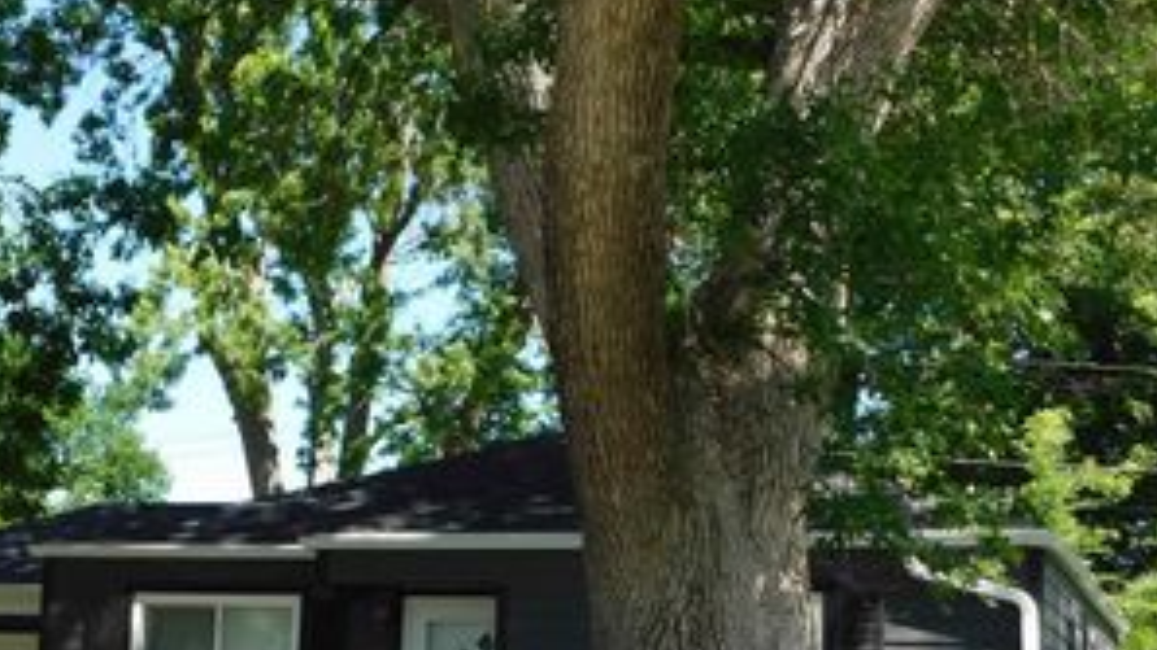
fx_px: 2025
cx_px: 269
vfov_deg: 18.2
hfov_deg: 31.2
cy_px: 457
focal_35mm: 66
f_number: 3.5
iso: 125
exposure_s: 1/400
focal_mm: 6.3
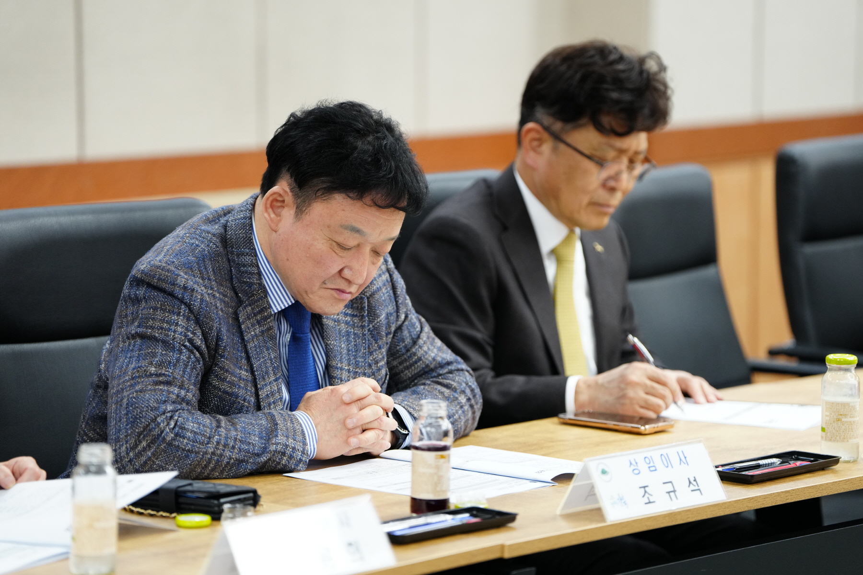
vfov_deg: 8.9
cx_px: 432
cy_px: 288
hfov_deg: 13.3
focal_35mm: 154
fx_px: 3691
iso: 2000
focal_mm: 154
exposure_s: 1/250
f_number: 2.8
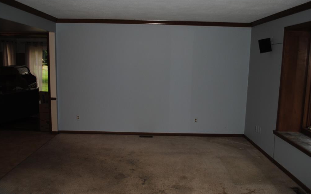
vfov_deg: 40.6
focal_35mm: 31
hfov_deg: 61.2
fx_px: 263
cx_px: 154
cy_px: 102
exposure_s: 1/60
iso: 200
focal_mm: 20
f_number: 3.8
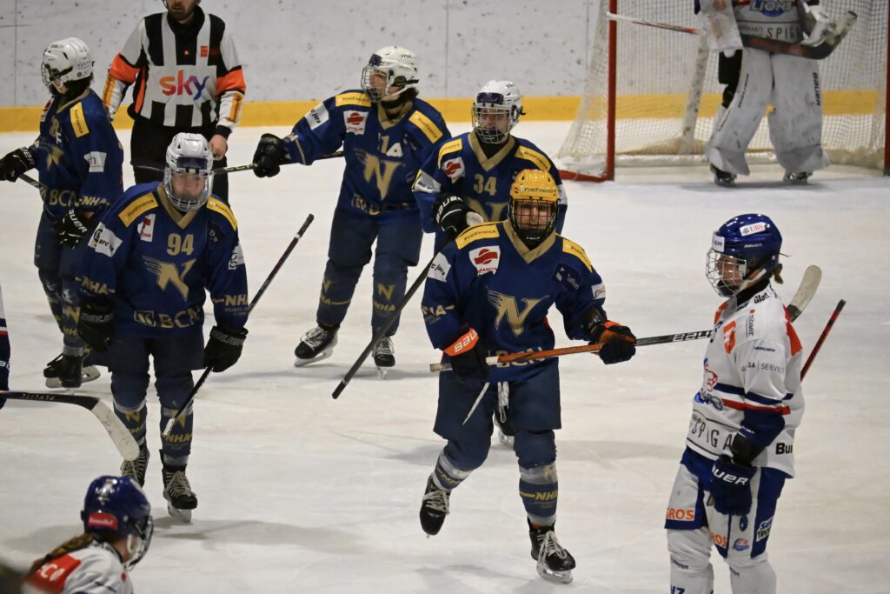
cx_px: 445
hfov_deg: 7.2
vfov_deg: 4.8
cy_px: 297
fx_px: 7046
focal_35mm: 285
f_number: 5.6
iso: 12800
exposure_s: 1/4000
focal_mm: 190
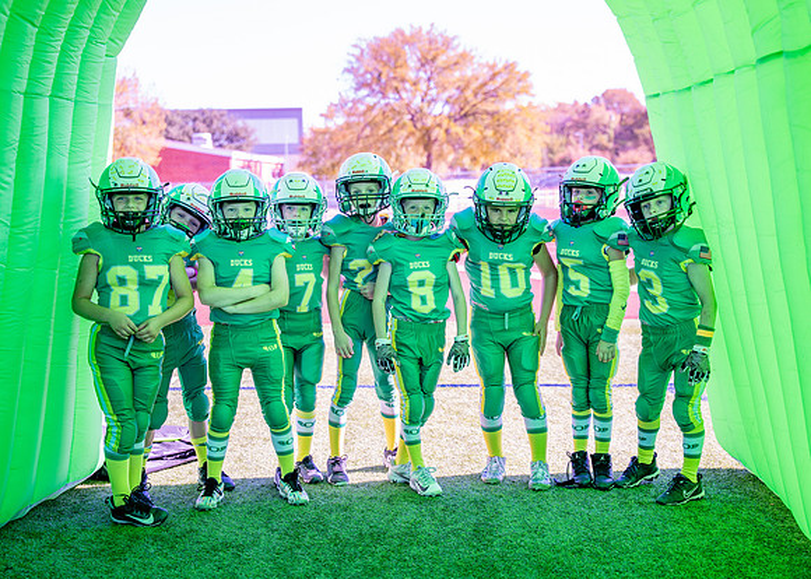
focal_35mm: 59
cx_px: 396
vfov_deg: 24.2
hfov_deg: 33.5
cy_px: 294
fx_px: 1349
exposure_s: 1/640
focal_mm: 53.7
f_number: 2.8
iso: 250
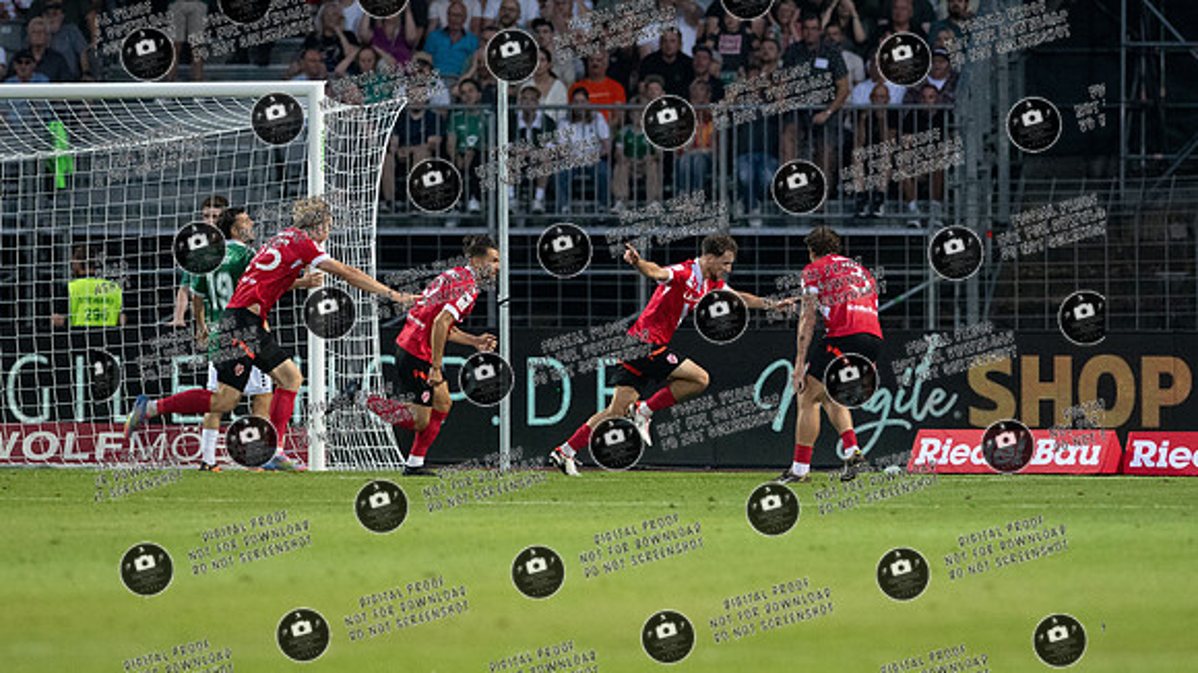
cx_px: 691
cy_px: 295
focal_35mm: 533
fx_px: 16913
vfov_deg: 2.3
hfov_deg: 4.1
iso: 4000
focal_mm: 300
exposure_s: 1/1250
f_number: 3.2
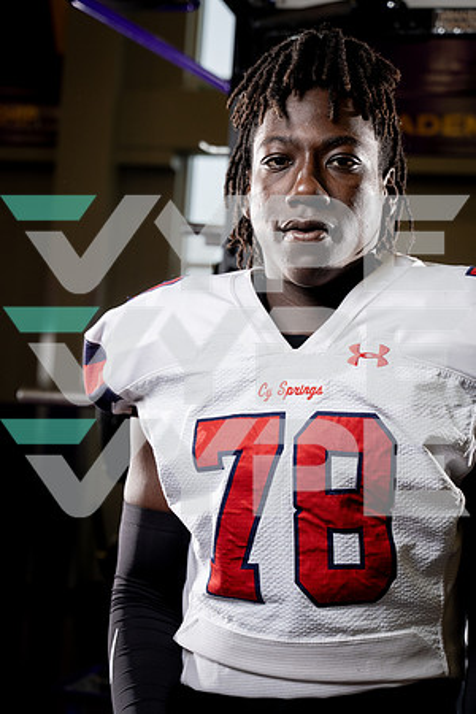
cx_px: 238
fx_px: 1388
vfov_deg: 28.8
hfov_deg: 19.5
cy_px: 357
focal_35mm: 70
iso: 640
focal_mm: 70
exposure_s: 1/250
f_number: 5.6
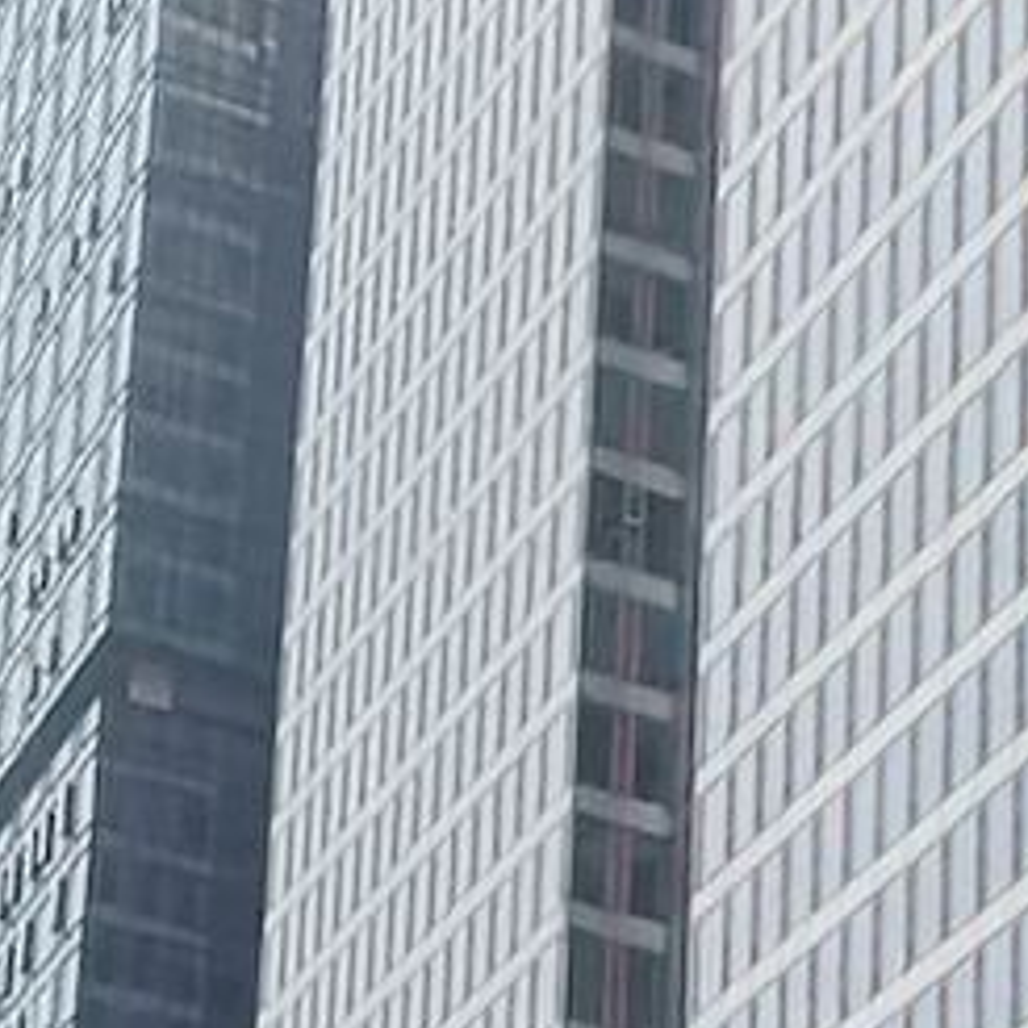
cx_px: 1187
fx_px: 3763
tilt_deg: +14.7
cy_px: 1659
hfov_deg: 15.1
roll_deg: -0.9
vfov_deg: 14.3
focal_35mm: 112
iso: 25
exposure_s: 1/2481
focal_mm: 4.25
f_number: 1.8
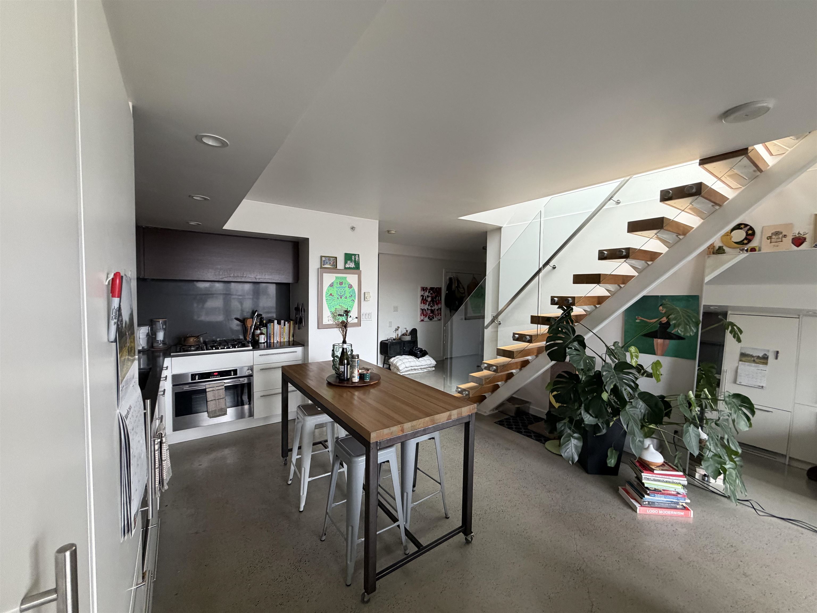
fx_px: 330
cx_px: 408
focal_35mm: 14
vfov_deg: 85.7
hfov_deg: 102.1
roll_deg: -1.1
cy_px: 306
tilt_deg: -2.4
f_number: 2.2
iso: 250
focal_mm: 2.22
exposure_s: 1/60
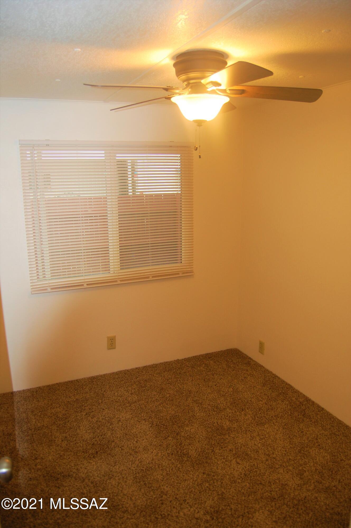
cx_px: 176
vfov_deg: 67.4
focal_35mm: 27
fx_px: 396
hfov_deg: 47.8
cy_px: 264
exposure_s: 1/60
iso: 400
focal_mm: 18
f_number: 3.5
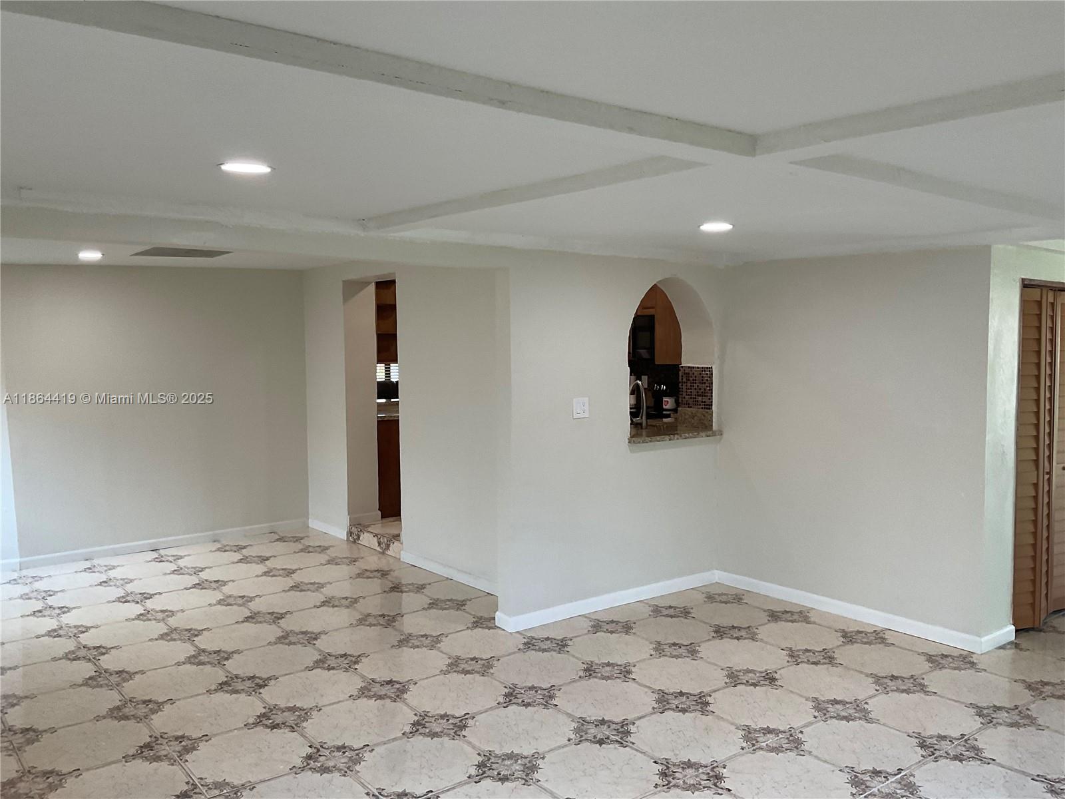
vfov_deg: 48.2
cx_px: 532
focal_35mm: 29
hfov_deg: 61.7
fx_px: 892
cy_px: 400
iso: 64
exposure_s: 1/120
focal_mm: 3
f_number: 1.8
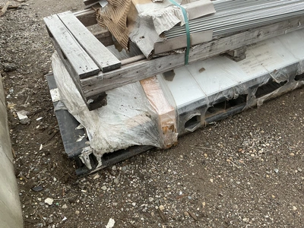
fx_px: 246
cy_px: 114
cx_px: 152
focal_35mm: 28
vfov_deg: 49.7
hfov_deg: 63.4
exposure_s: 1/759
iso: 25
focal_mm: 3
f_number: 1.8
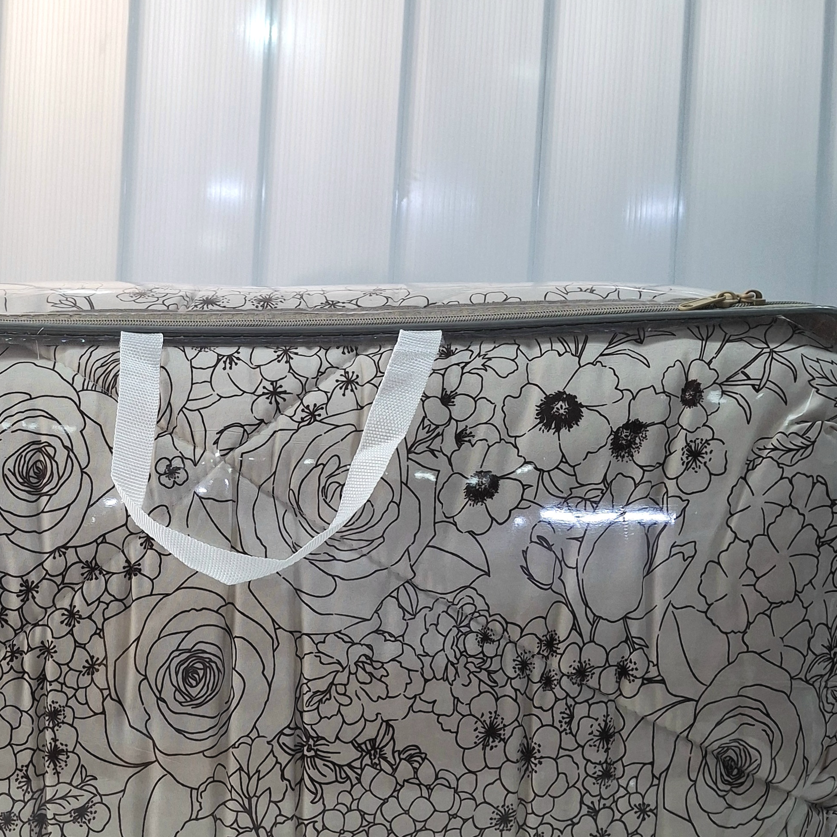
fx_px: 1258
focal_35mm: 46
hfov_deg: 36.4
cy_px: 385
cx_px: 278
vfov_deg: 36.8
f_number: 1.8
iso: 160
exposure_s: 1/100
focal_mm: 4.69
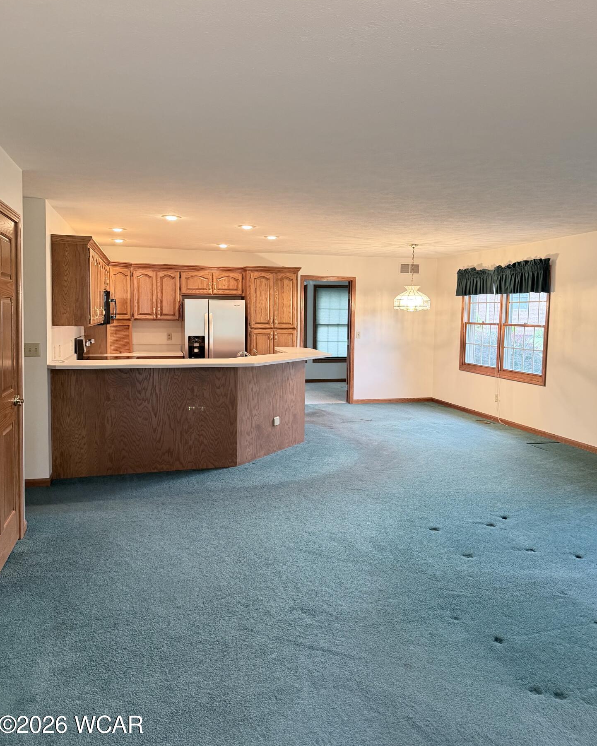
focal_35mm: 26
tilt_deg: -3.9
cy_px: 349
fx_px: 574
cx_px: 307
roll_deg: -0.9
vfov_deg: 66.0
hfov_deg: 54.9
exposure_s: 1/60
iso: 320
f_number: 1.78
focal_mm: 6.76
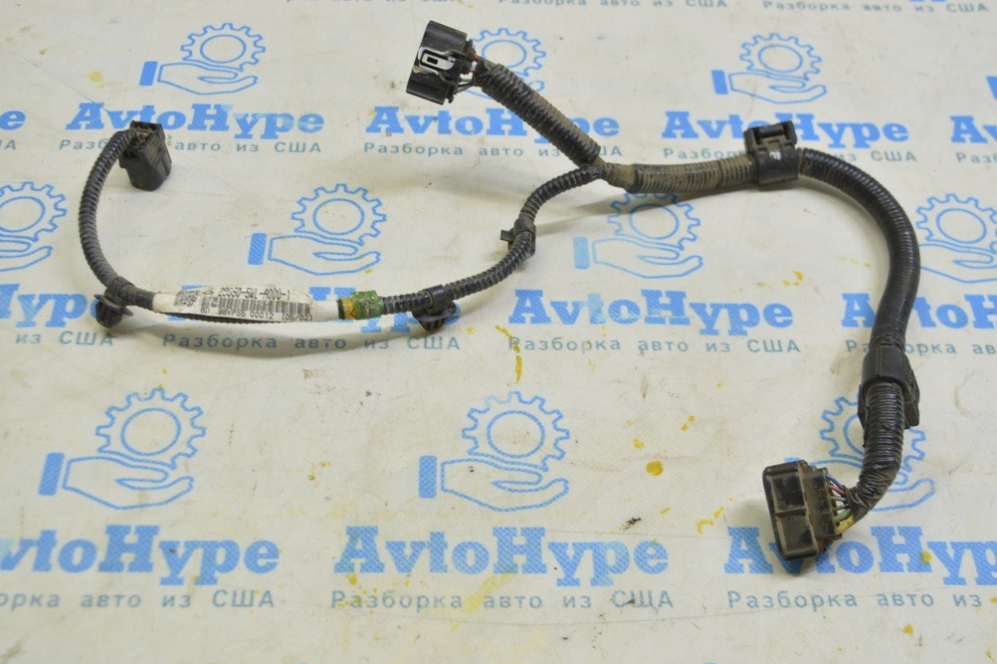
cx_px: 489
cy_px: 338
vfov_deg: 28.3
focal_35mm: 48
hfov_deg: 41.5
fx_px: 1315
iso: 400
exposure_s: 1/25
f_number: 5.6
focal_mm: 31
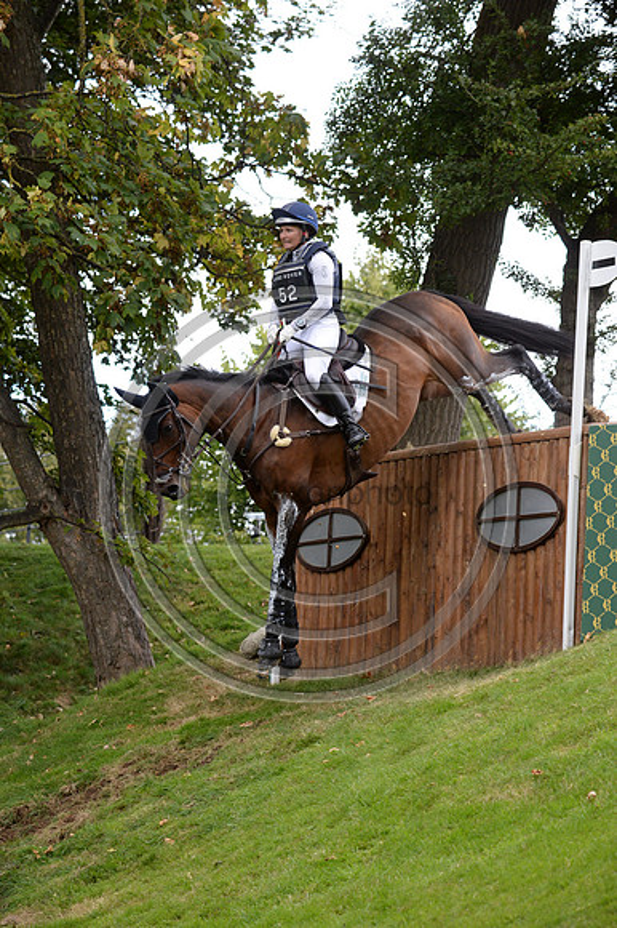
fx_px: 3346
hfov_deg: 10.5
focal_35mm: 130
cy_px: 464
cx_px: 308
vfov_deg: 15.8
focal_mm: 130
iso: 1250
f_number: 5.6
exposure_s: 1/800
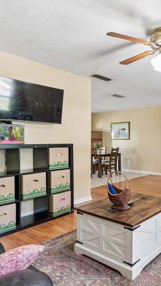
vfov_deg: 76.3
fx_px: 182
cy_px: 144
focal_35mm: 24
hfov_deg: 40.1
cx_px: 171
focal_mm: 10
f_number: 8
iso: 200
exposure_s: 1/3.33
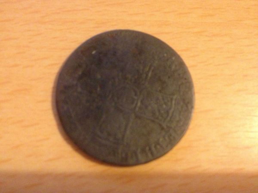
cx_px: 129
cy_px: 96
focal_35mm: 35
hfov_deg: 52.6
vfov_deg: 40.7
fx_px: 261
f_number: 2.4
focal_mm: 4.28
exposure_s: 1/15
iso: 800
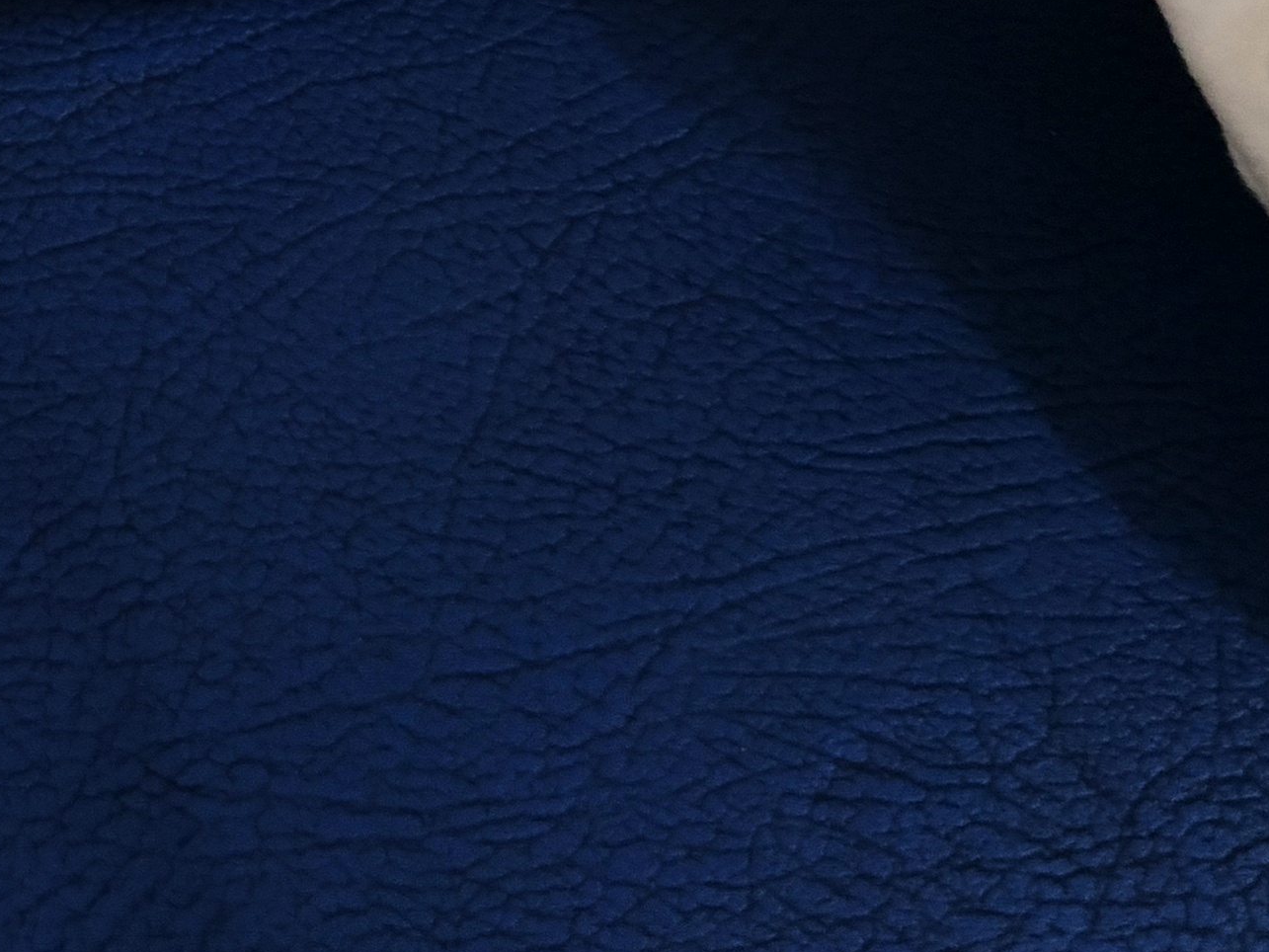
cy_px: -456
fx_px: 2603
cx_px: -245
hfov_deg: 24.8
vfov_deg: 18.5
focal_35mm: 71
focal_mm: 5.89
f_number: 1.8
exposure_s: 1/25
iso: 5279
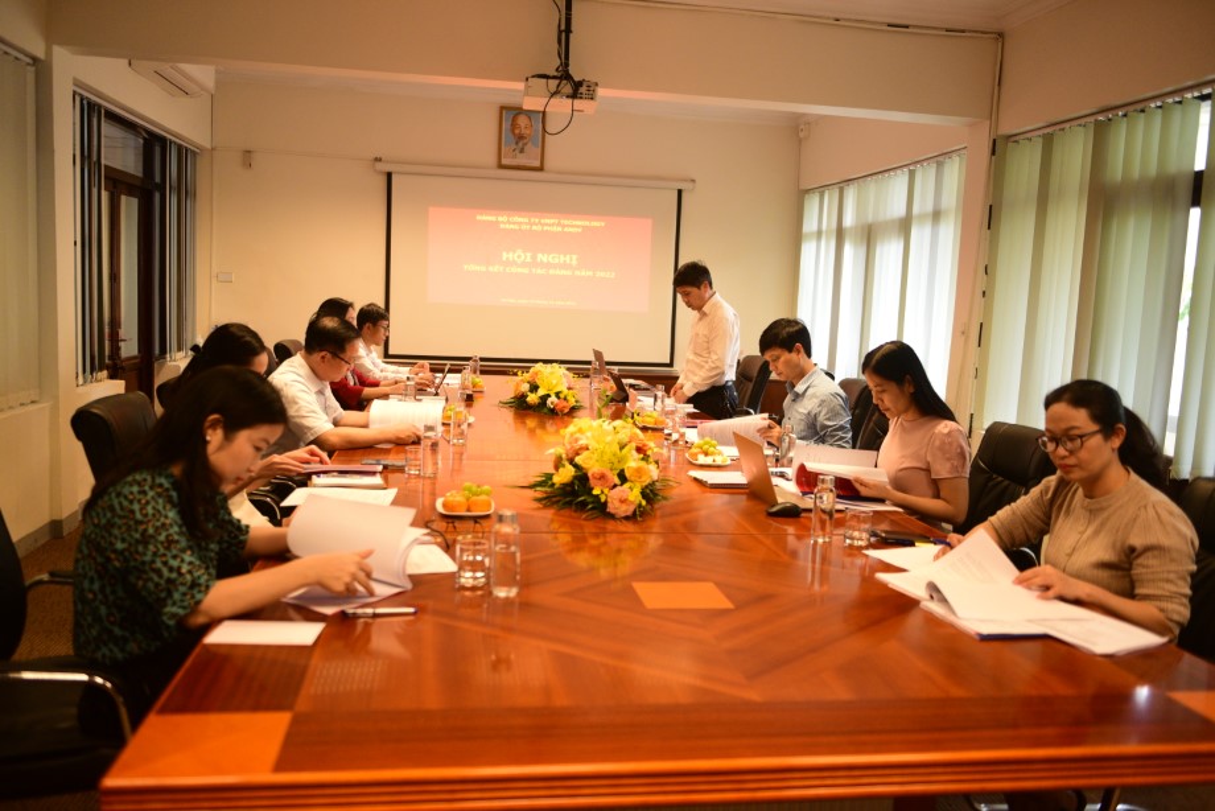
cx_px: 608
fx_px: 979
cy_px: 406
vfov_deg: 45.0
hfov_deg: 63.6
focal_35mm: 29
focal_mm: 29
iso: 1600
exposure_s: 1/125
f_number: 2.8
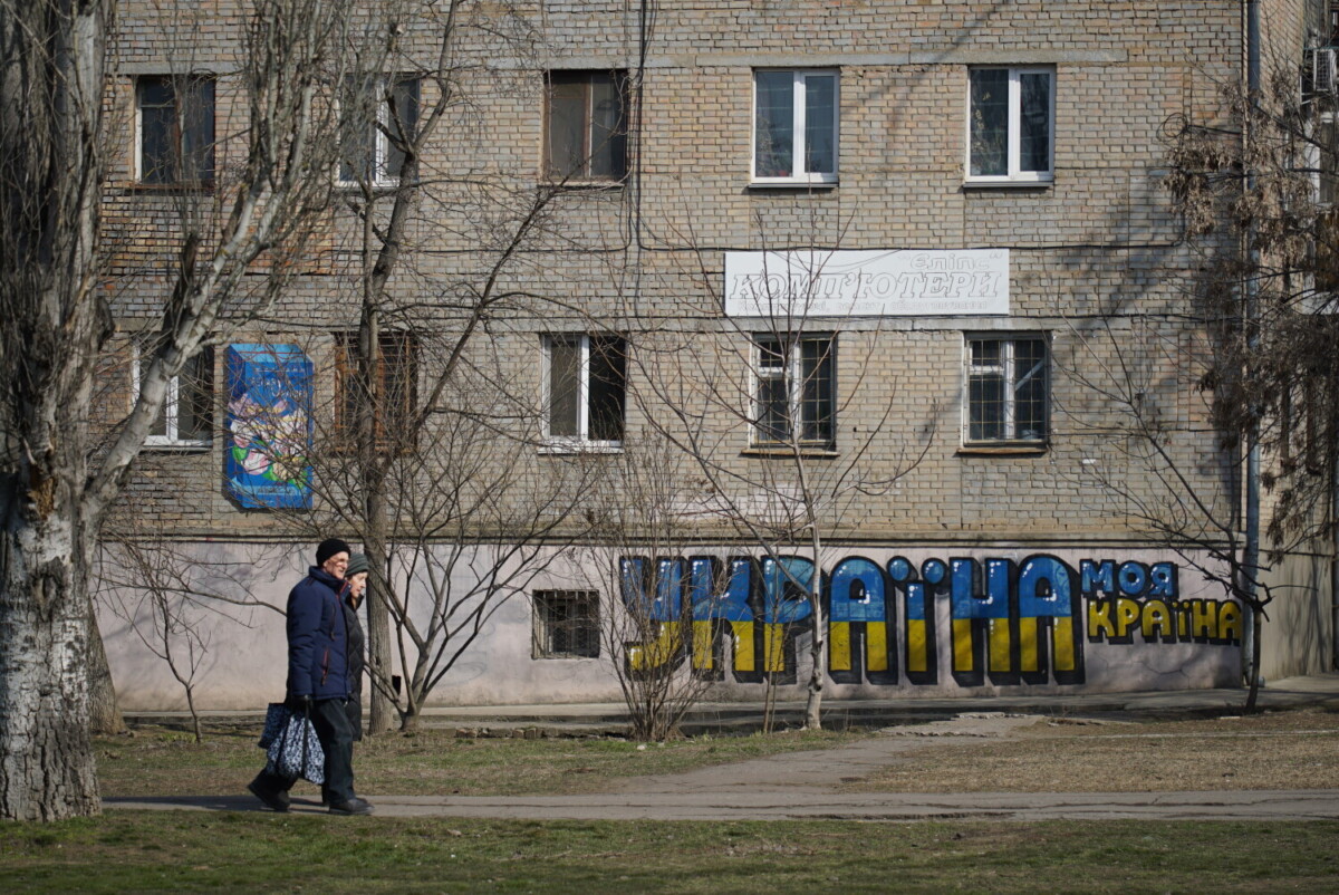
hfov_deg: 15.3
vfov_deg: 10.3
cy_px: 448
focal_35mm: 134
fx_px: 4988
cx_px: 670
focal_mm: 134
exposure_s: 1/800
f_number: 5
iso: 100
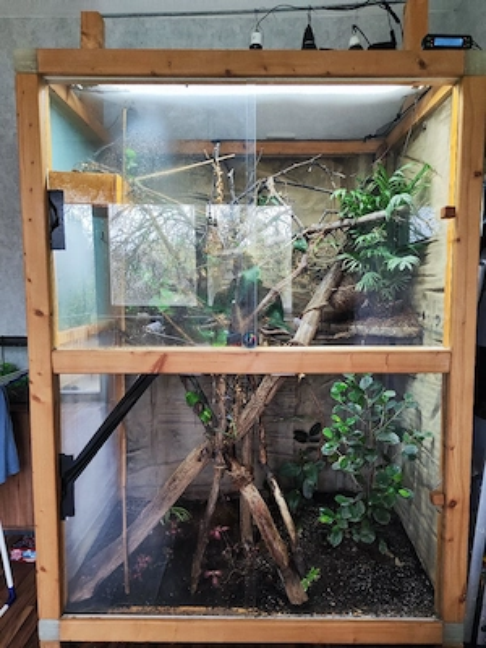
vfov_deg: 73.9
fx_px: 431
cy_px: 324
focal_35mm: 23
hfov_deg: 58.9
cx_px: 243
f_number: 1.8
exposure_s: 1/50
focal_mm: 5.4
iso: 185
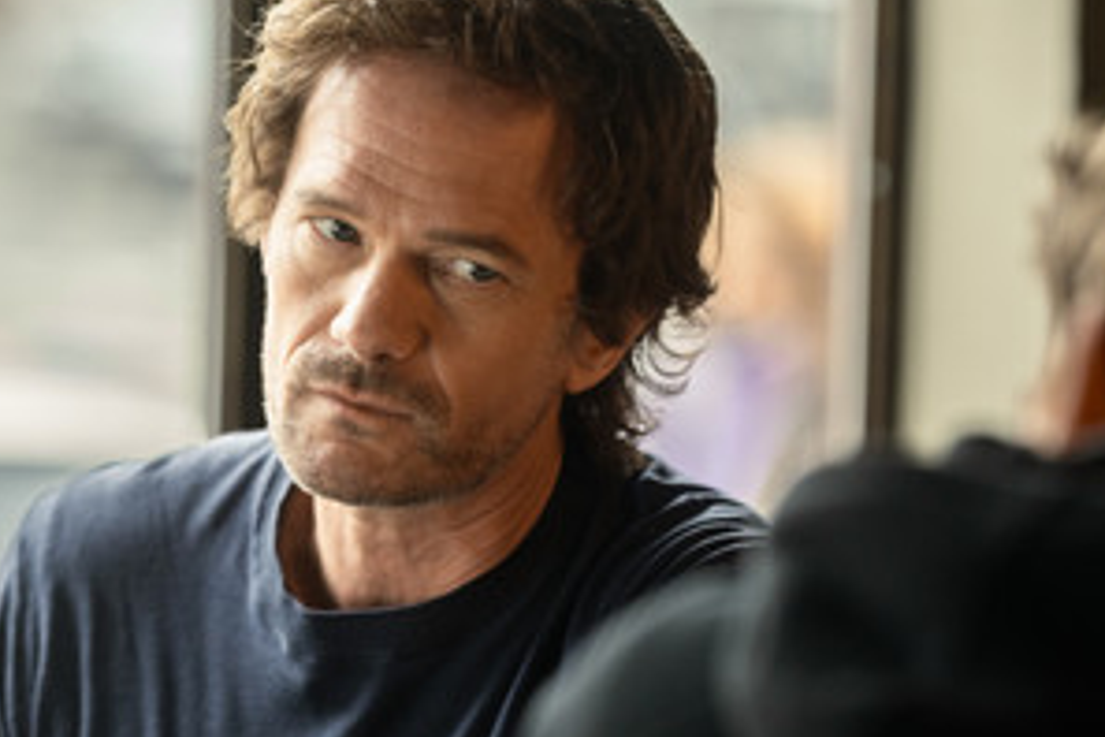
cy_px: 419
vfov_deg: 6.1
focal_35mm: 227
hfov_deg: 9.1
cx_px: 781
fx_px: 6967
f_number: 2.8
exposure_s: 1/250
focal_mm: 135
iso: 640
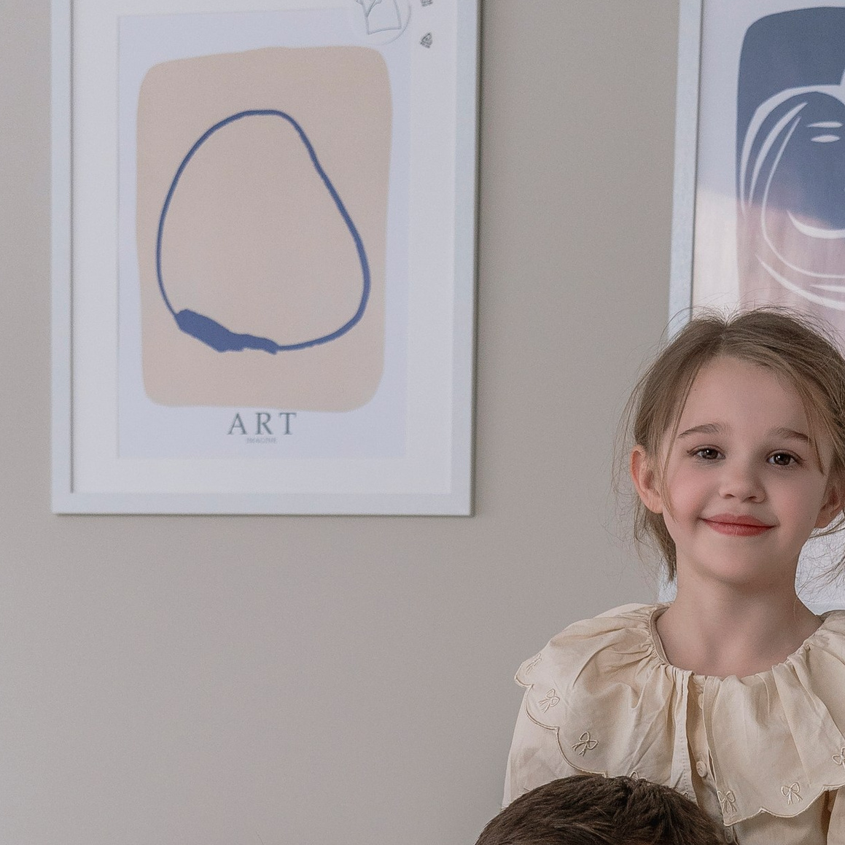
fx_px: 2955
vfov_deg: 15.5
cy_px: 1102
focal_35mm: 107
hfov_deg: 16.2
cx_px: 642
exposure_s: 1/200
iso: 1000
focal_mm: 38
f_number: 3.5
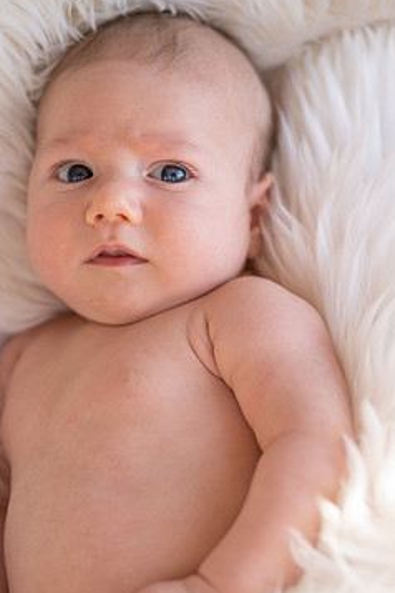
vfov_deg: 19.1
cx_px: 156
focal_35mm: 107
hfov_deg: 12.8
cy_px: 364
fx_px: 1761
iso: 100
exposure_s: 1/125
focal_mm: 85
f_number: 2.2
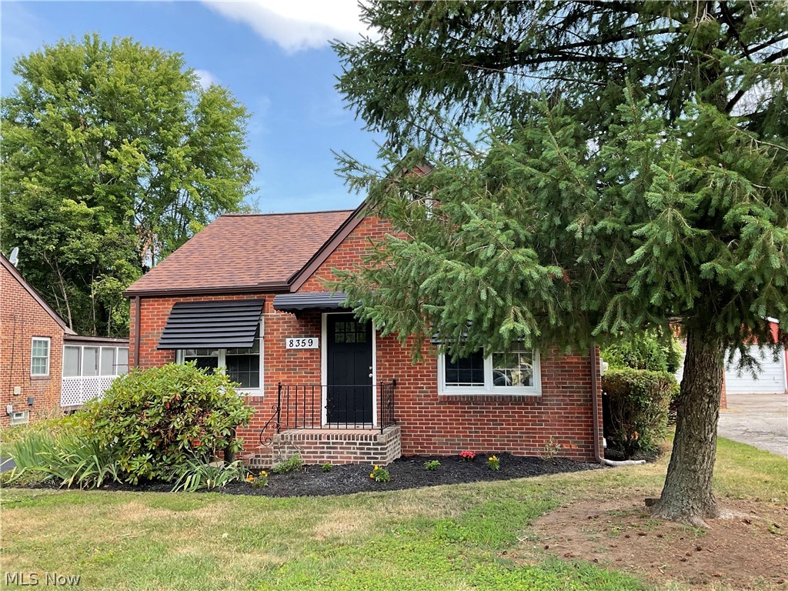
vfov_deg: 48.2
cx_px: 394
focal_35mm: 29
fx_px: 660
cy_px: 296
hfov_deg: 61.7
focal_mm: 3
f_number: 1.8
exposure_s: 1/270
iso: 16
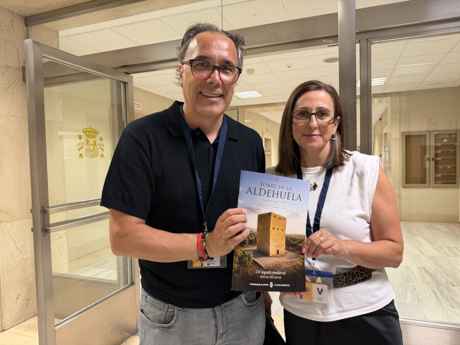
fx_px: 319
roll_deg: +0.7
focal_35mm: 24
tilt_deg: -2.5
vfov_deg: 56.8
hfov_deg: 71.6
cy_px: 172
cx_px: 230
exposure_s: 1/50
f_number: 1.78
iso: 200
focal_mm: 6.76
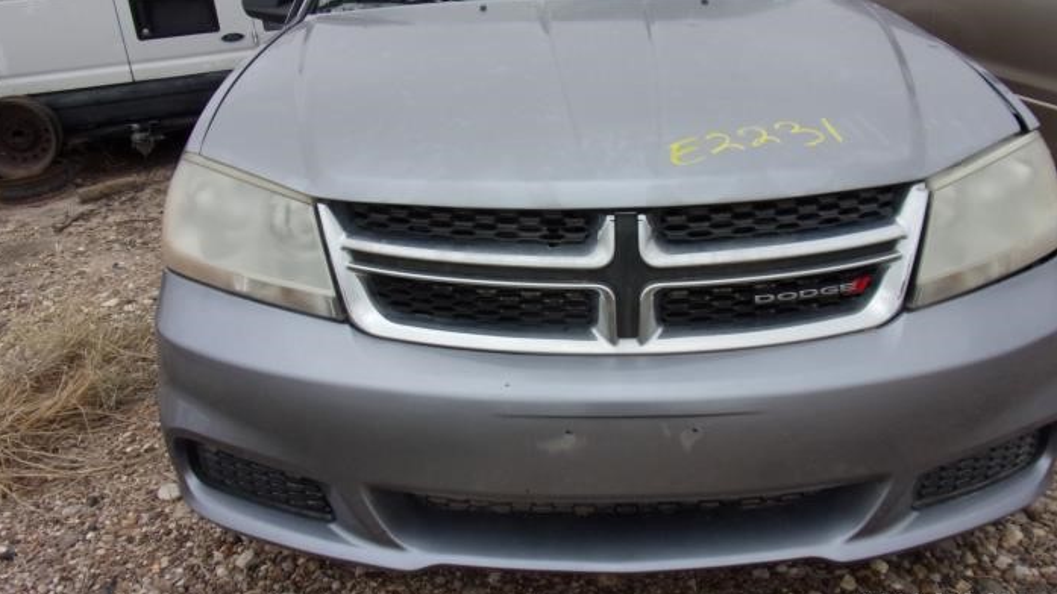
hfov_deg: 64.1
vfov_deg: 38.9
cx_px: 598
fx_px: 841
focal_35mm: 30
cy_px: 258
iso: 80
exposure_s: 1/300
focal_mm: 4.3
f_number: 3.3
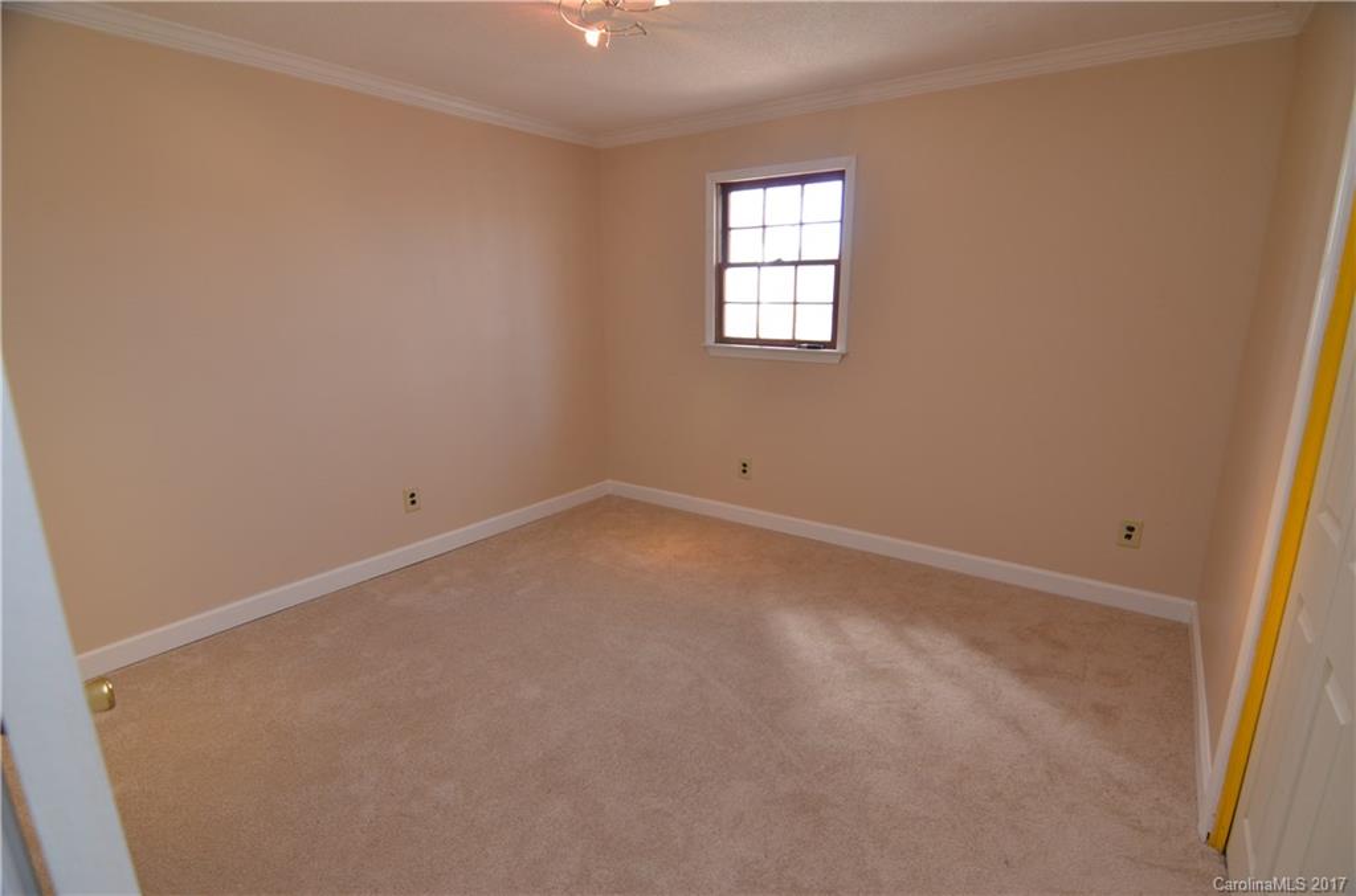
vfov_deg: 71.7
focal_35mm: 16
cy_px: 448
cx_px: 678
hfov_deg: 95.1
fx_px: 620
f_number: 4
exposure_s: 1/60
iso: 450
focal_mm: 11
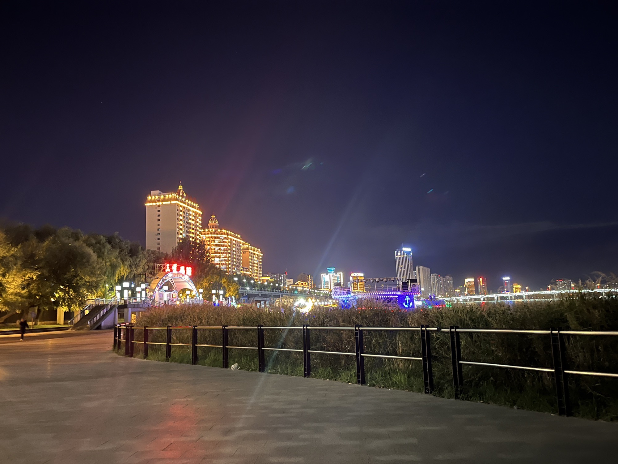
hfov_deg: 67.3
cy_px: 232
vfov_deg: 53.1
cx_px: 309
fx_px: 464
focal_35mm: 26
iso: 640
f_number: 1.6
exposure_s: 1/9
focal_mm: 5.1
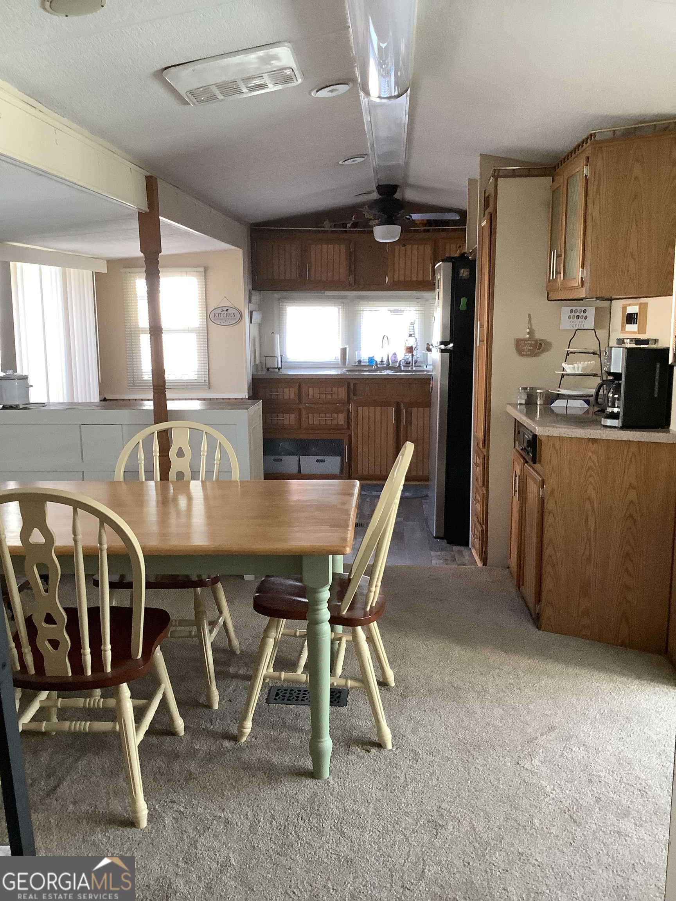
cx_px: 338
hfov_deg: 45.4
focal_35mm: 31
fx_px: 807
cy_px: 450
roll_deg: +0.6
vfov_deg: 58.4
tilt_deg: -8.7
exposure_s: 1/60
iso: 250
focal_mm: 3.3
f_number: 2.4
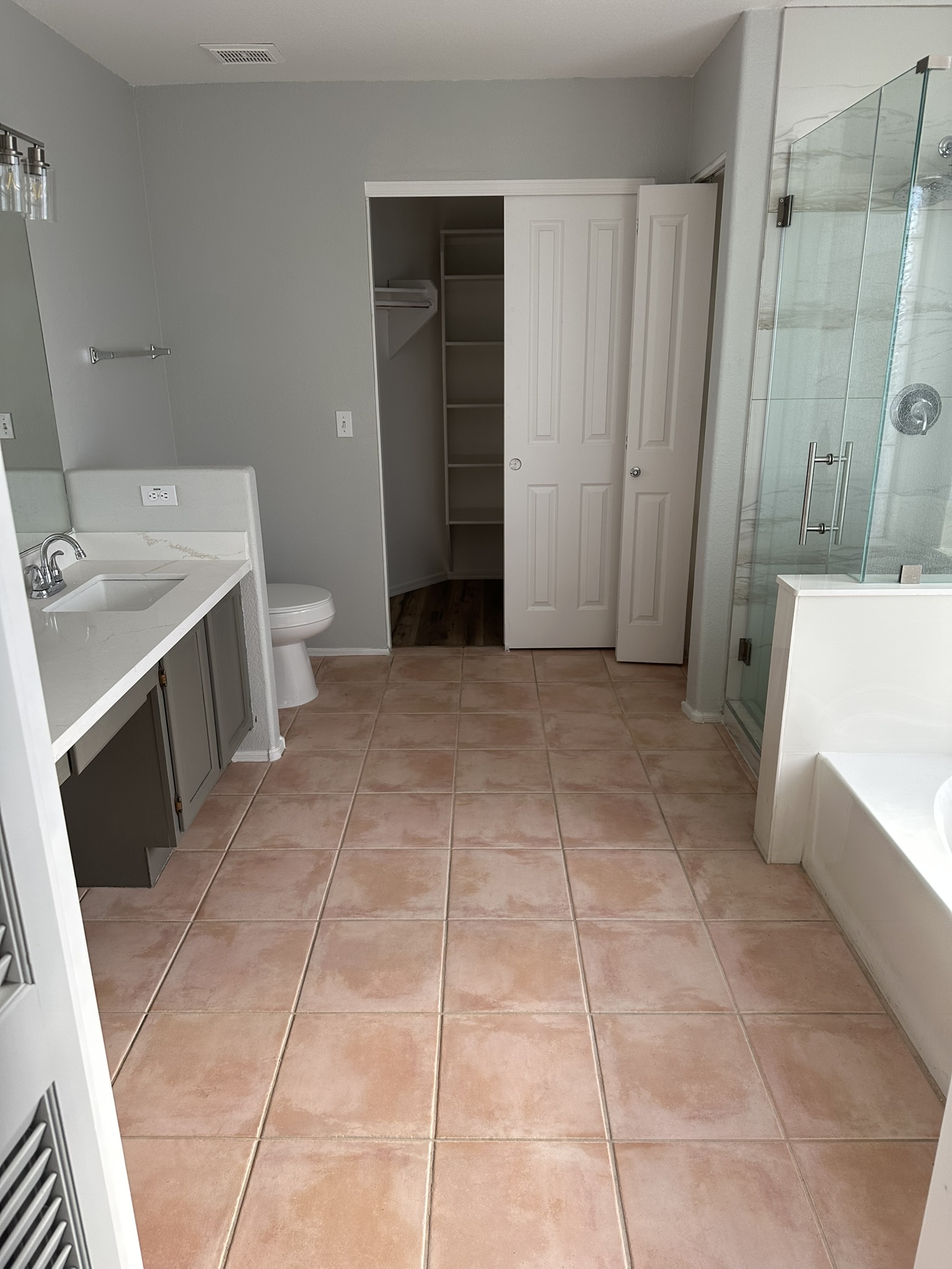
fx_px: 880
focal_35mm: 24
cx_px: 476
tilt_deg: -16.8
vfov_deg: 71.6
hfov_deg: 56.8
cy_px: 634
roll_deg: +0.3
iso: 80
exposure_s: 1/431
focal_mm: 6.86
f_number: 1.78
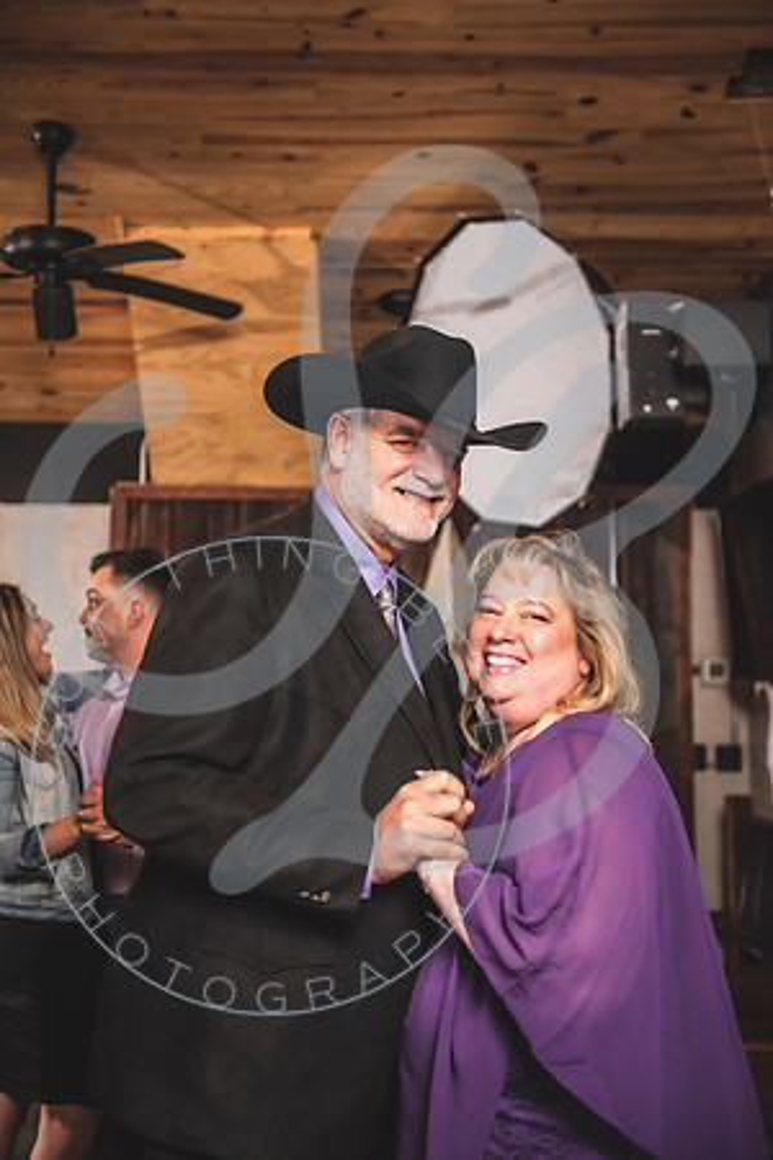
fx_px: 1610
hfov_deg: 27.0
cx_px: 386
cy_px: 580
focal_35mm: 50
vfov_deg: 39.6
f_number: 2.8
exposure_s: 1/160
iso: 500
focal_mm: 50
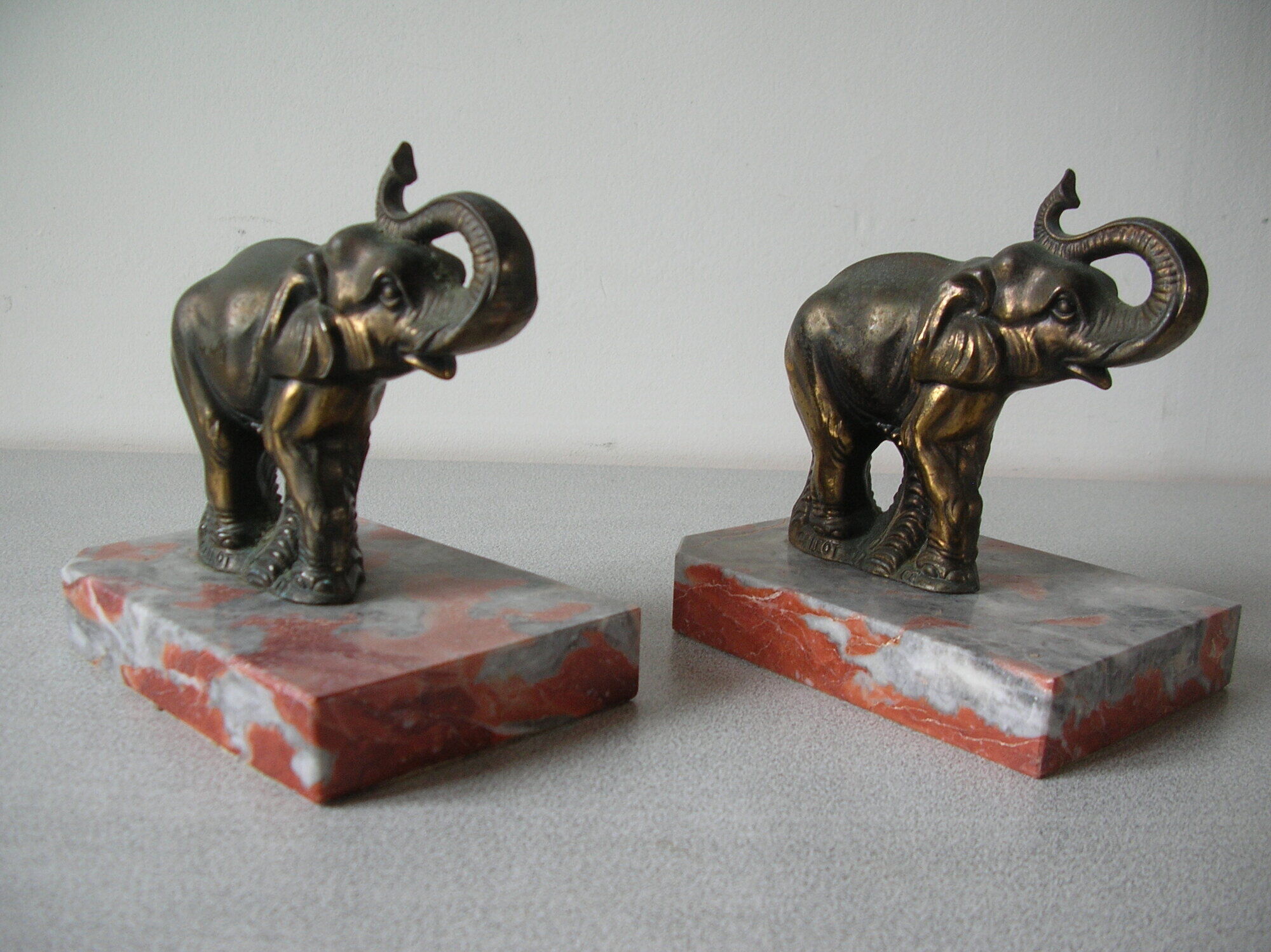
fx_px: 1284
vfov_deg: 40.7
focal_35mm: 35
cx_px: 636
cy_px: 476
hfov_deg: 52.7
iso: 50
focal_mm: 5.8
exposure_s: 1/16.1
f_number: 2.8
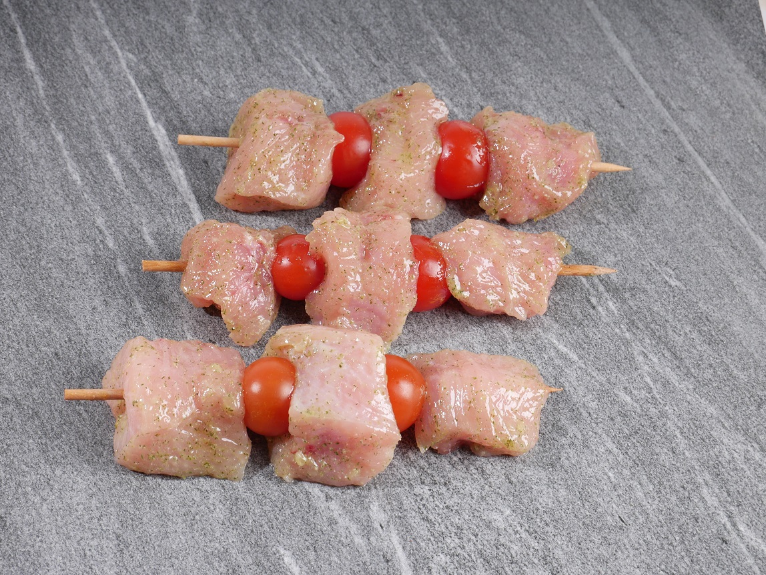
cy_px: 288
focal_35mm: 80
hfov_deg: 24.4
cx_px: 383
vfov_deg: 18.4
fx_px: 1771
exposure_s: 1/160
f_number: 9
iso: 200
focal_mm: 40
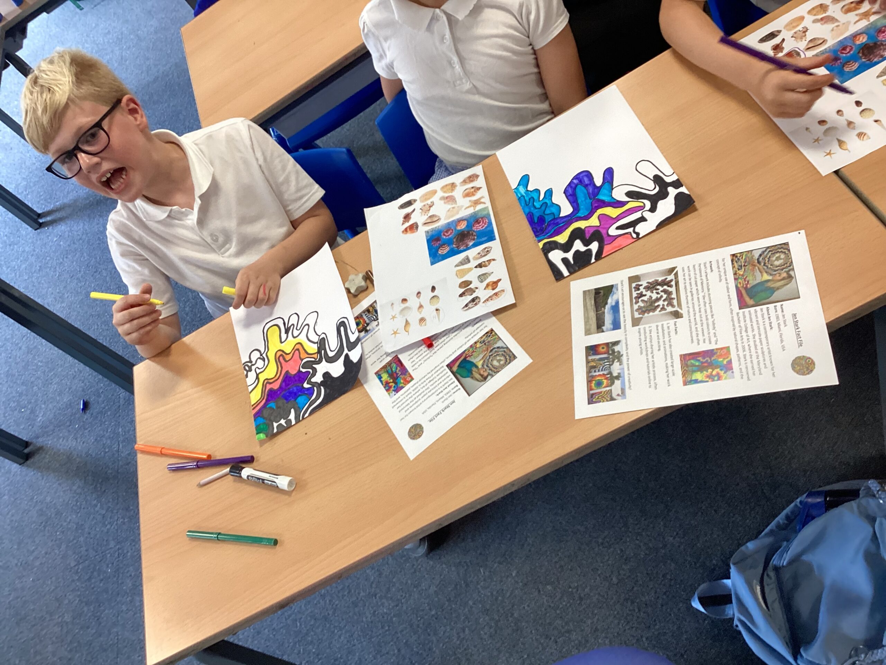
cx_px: 443
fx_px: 793
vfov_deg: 45.4
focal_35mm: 31
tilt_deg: -50.1
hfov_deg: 58.4
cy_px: 332
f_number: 2.4
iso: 100
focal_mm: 3.3
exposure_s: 1/50
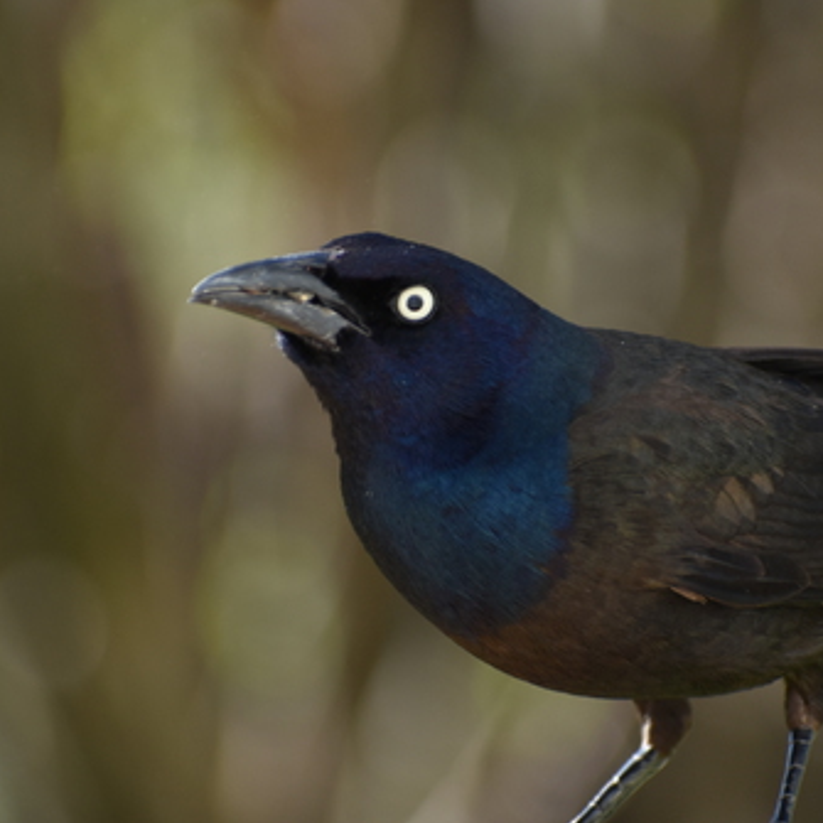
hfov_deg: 3.5
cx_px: 474
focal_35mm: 503
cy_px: 447
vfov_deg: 3.5
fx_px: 13530
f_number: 5.6
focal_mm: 220
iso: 280
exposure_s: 1/500
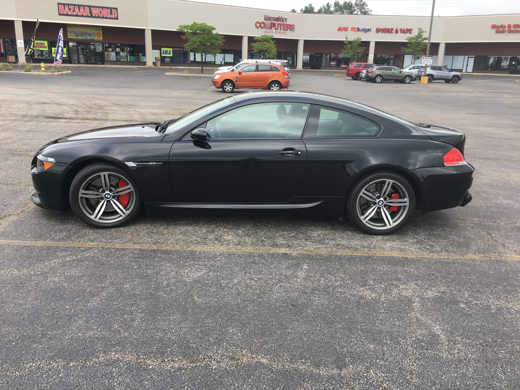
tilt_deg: -15.9
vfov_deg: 48.2
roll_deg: -1.9
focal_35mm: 29
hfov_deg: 61.7
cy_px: 195
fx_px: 436
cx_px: 260
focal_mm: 4.15
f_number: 2.2
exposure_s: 1/405
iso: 25
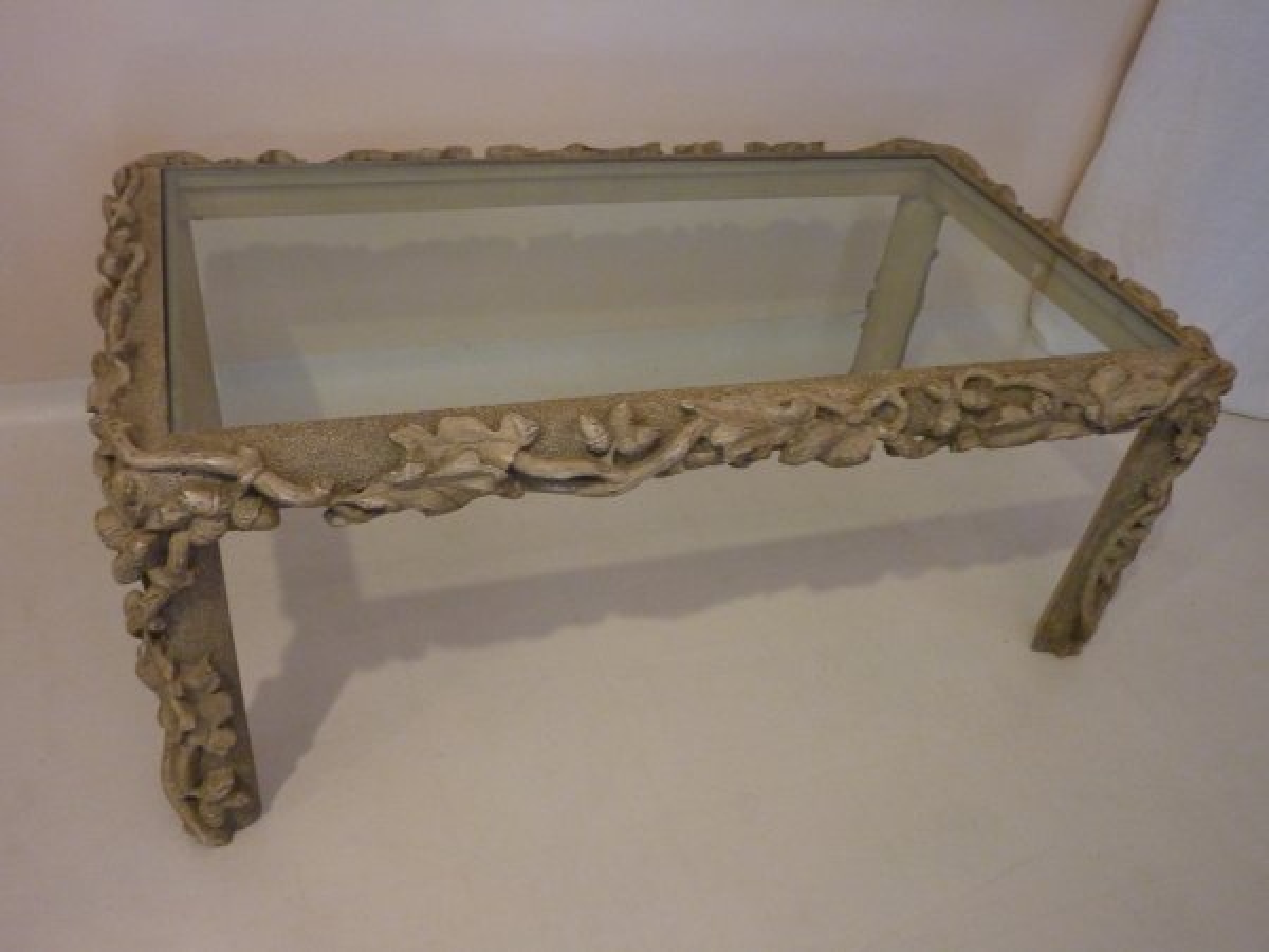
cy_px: 476
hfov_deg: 61.7
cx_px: 634
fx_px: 1063
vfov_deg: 48.2
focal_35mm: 29
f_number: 3.4
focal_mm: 4.7
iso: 400
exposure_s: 1/20
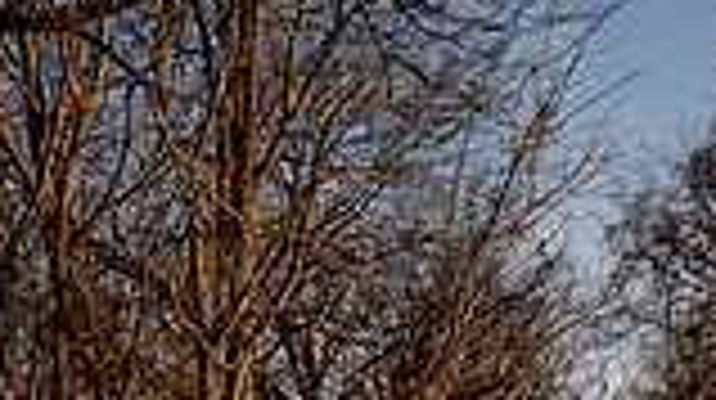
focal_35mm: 95
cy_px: 980
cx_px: 414
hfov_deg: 22.5
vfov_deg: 10.7
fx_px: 1802
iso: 100
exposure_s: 1/250
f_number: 8
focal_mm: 32
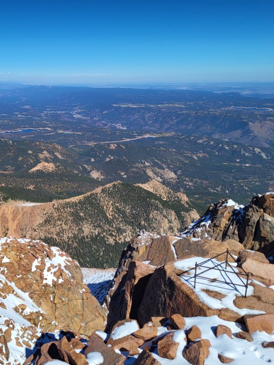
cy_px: 183
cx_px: 56
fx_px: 369
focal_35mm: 35
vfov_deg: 52.6
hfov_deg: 39.2
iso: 40
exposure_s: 1/4385
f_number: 1.8
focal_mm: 5.4
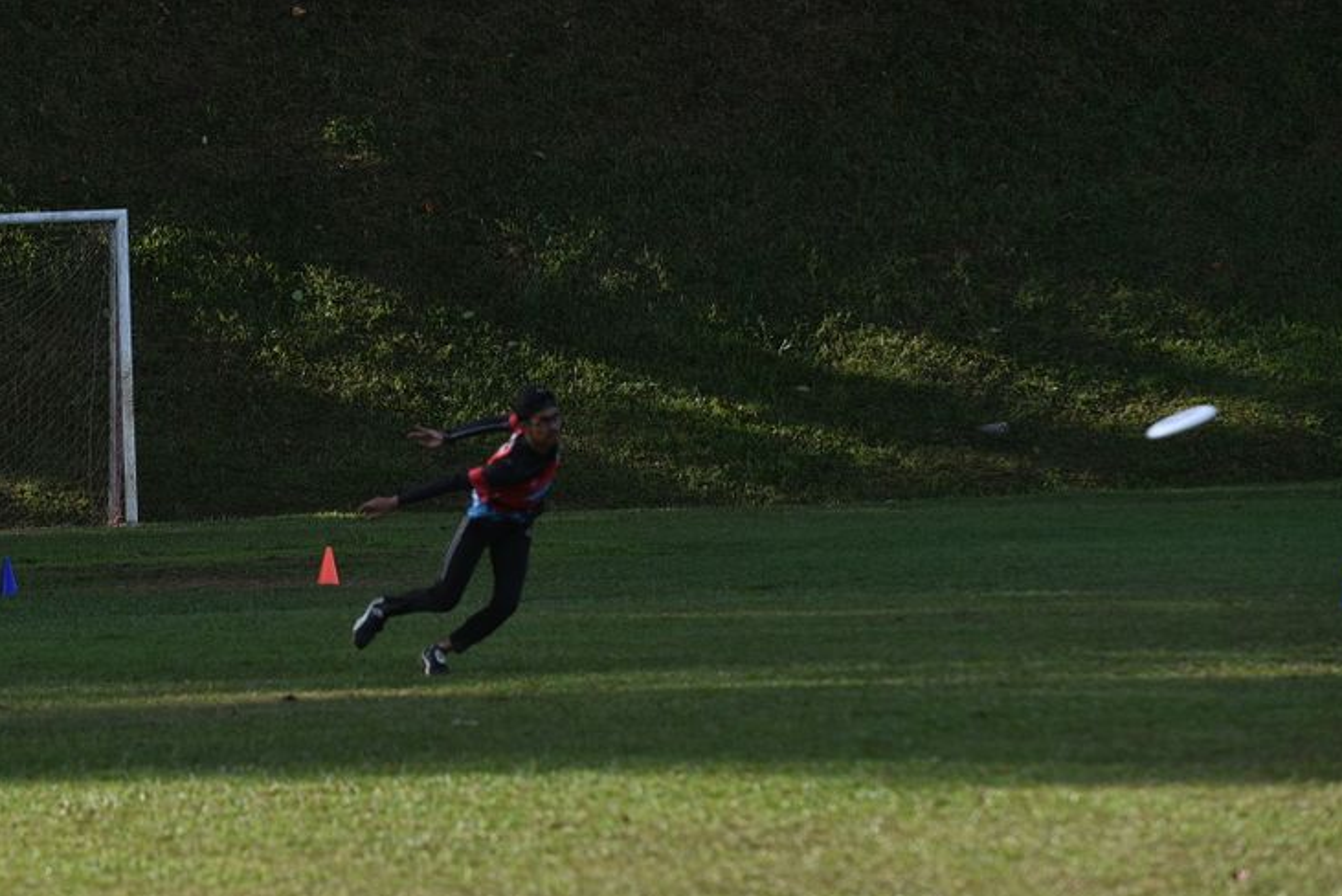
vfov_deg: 6.1
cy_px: 449
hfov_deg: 9.2
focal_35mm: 224
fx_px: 8353
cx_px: 481
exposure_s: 1/640
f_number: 5
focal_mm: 160
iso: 100
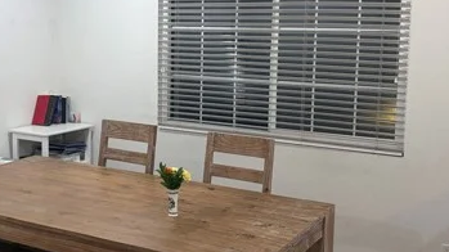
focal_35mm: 52
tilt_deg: -6.5
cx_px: 174
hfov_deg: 39.7
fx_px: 619
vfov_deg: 23.0
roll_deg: -0.6
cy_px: 105
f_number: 1.6
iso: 100
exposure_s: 1/60
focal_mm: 5.96
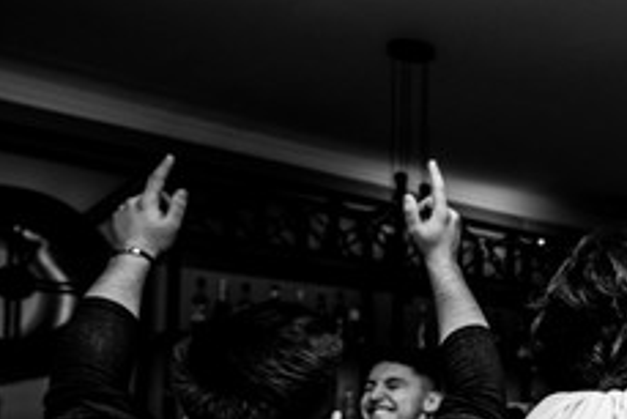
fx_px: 976
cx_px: 802
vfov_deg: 23.5
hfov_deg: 29.2
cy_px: 382
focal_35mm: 56
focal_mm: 13
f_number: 2.2
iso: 500
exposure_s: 1/200
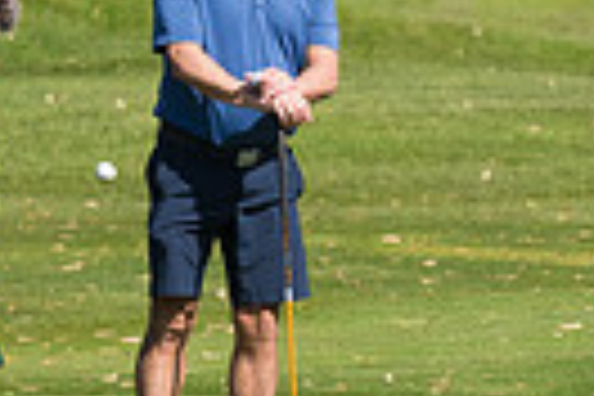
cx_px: 994
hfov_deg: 1.6
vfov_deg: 1.0
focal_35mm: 1319
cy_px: 54
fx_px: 21762
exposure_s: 1/1600
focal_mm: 200
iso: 320
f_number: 5.6
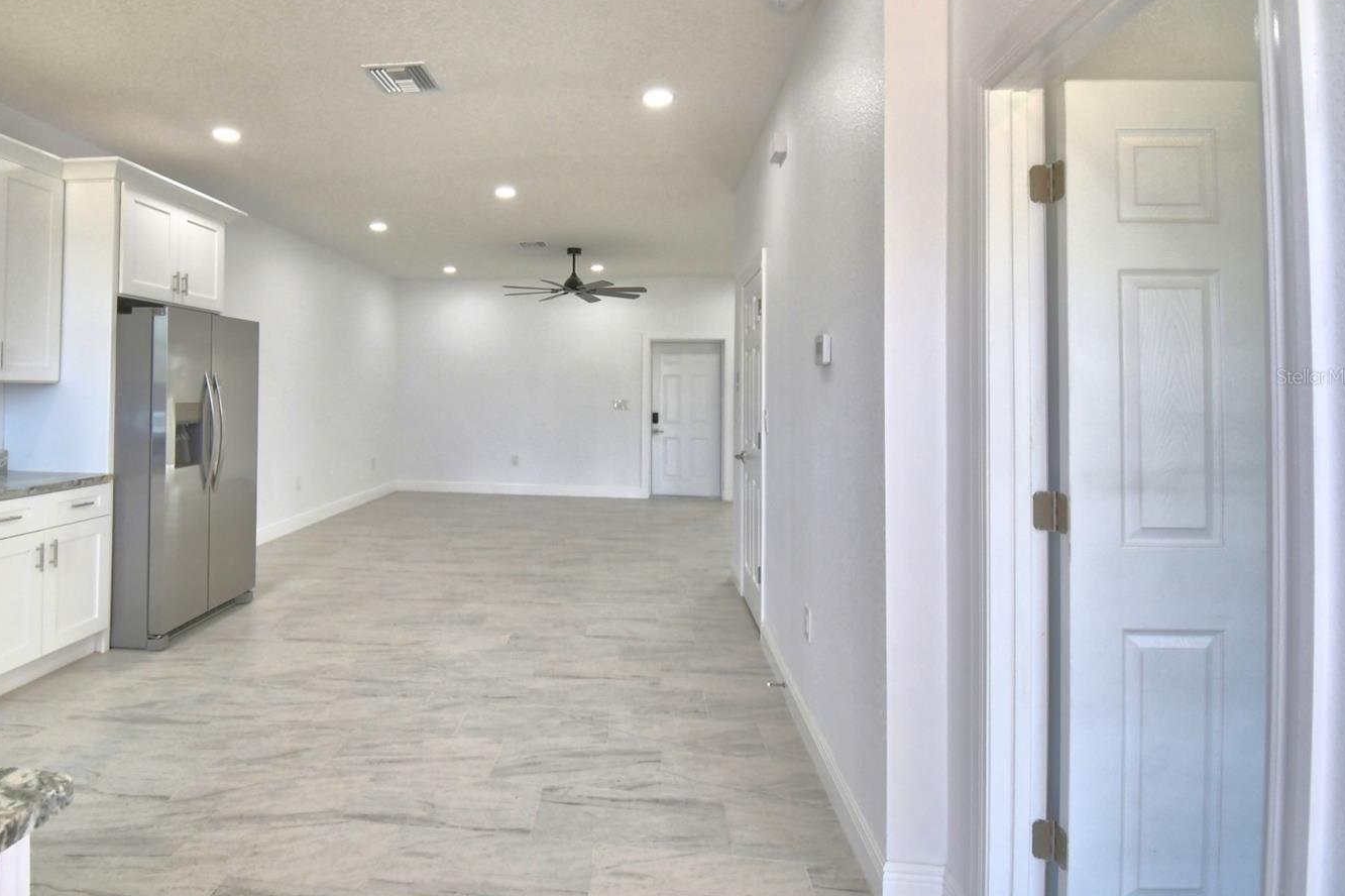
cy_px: 376
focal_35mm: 18
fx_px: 672
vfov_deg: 66.9
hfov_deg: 89.2
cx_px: 559
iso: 200
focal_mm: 10
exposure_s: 1/160
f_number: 4.5
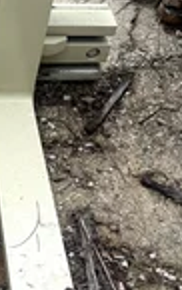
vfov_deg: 29.3
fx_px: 554
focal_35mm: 70
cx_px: -78
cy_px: 164
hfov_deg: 17.1
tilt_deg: -49.3
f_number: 1.78
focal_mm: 6.76
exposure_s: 1/1585
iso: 80
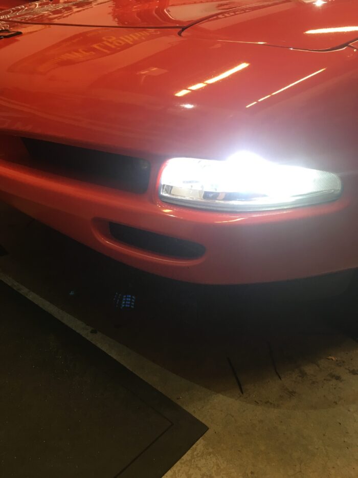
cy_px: 239
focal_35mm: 29
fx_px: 400
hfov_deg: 48.2
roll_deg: -7.5
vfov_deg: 61.7
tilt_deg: -24.5
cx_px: 179
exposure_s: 1/30
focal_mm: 4.15
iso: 80
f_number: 2.2
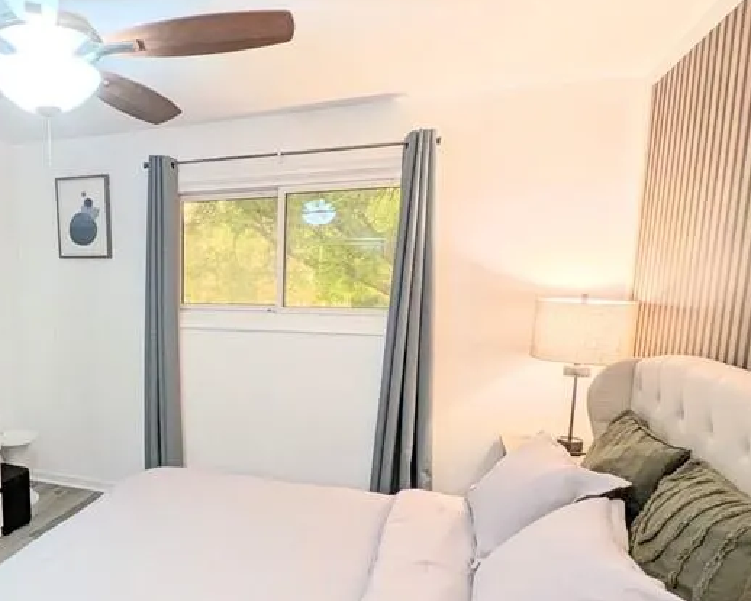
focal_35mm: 27
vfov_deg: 52.8
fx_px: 600
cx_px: 180
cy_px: 363
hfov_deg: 60.2
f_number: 2.2
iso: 129
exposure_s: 1/60
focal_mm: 1.85
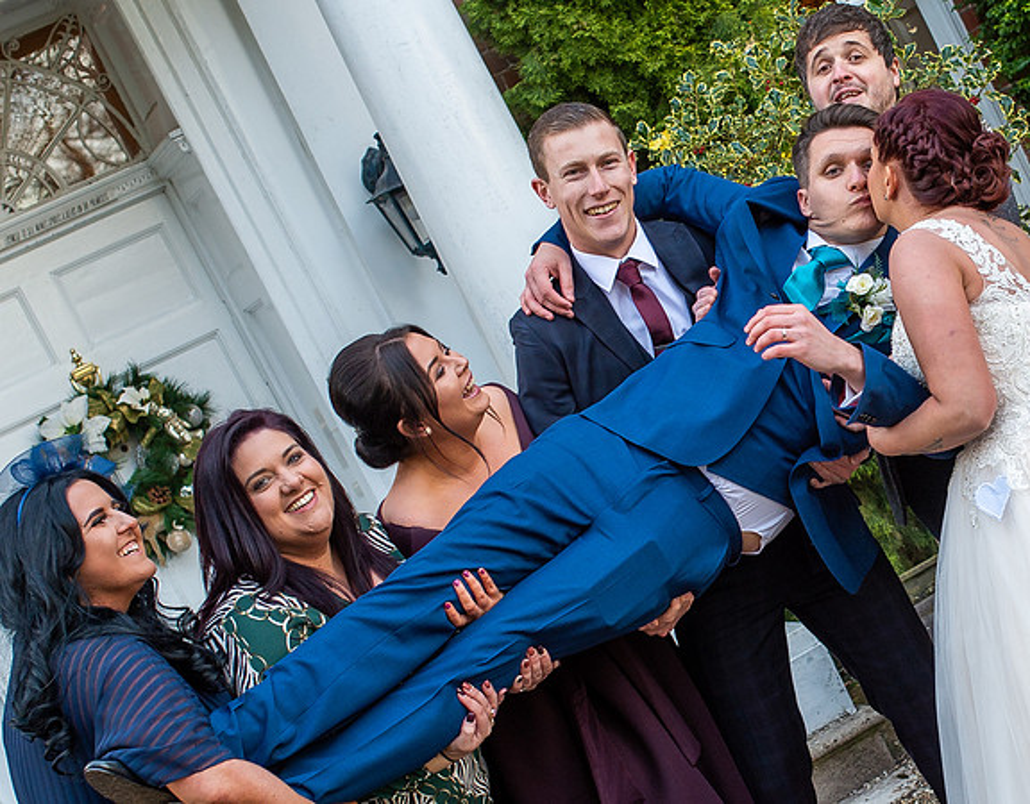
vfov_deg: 18.9
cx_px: 855
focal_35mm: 80
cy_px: 470
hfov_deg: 23.6
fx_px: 2421
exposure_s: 1/160
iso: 250
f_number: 4
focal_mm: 35
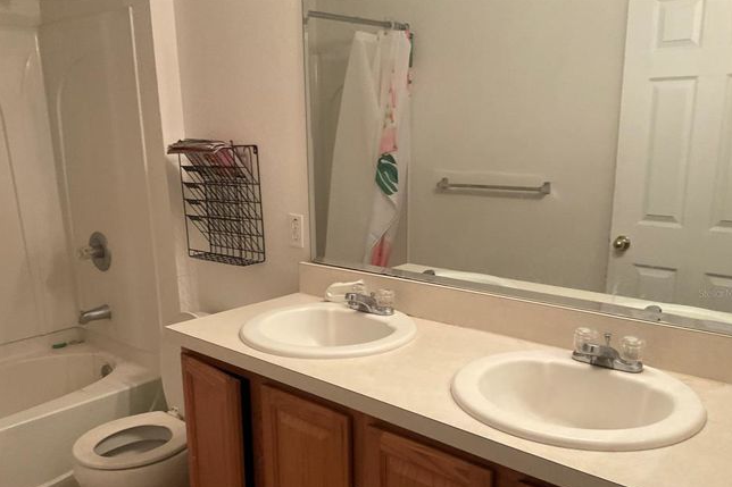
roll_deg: +1.6
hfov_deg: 57.2
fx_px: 671
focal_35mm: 33
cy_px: 293
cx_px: 345
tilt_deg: -15.7
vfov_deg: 39.8
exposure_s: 1/60
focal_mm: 3
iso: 200
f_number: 1.8
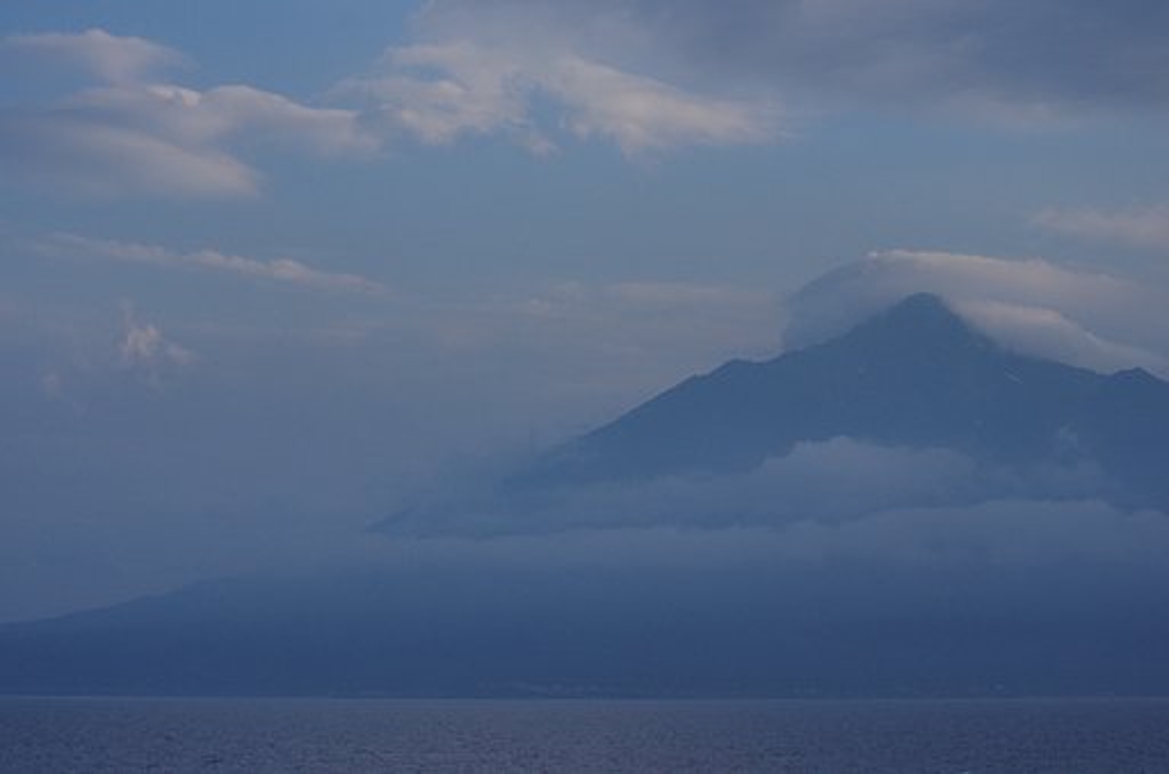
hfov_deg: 24.8
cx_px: 584
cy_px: 387
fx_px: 2657
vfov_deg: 16.6
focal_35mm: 82
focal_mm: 55
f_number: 8
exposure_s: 1/320
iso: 800
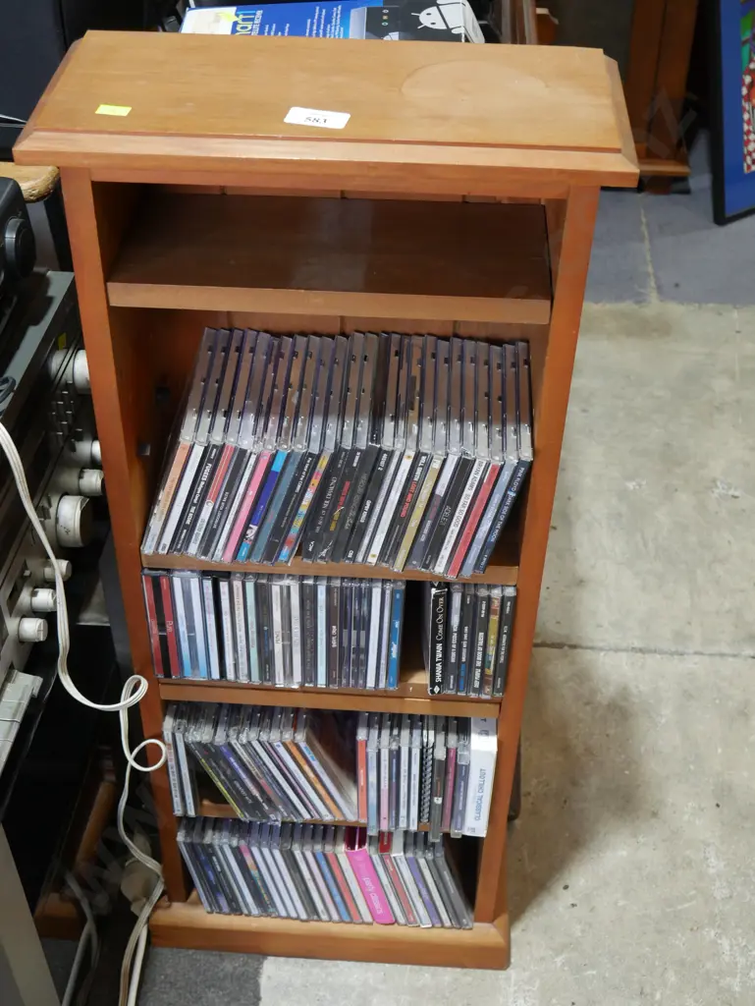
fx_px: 1278
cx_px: 378
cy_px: 503
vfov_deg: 42.9
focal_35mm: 44
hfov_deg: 32.9
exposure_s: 1/60
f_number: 5.6
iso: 800
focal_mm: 22
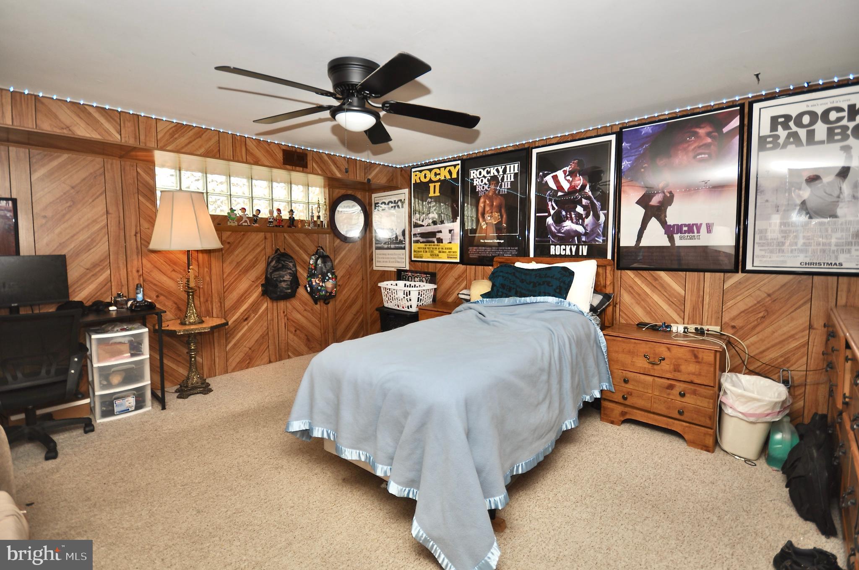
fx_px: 357
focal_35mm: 15
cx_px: 430
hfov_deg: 100.5
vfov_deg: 77.2
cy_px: 285
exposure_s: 1/60
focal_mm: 10
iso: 100
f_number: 4
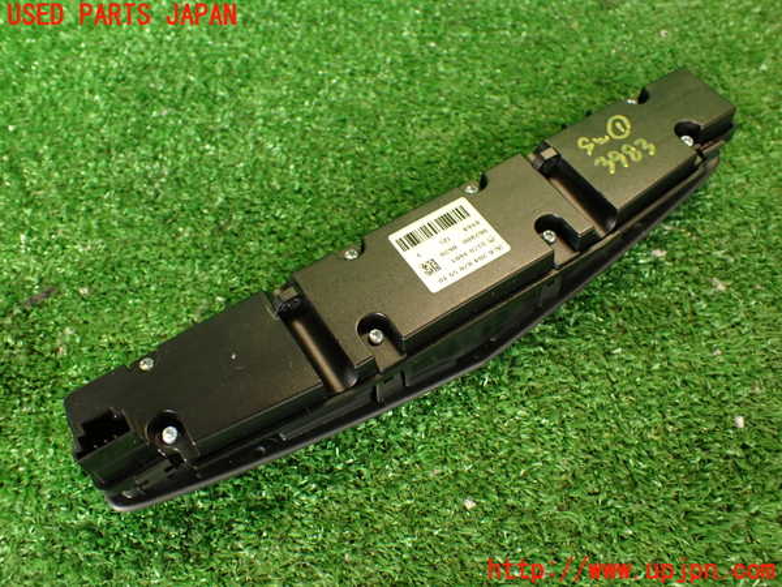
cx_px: 391
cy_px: 294
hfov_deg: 56.8
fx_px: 723
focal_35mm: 32
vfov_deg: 44.2
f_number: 2.4
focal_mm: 5.79
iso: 200
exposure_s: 1/30
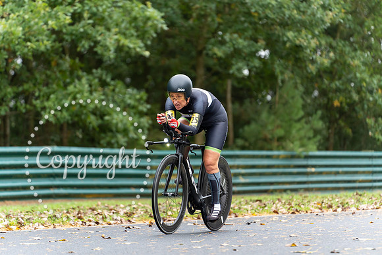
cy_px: 128
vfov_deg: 7.6
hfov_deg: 11.4
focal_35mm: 180
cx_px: 191
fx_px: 1910
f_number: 2.8
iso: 1250
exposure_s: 1/1000
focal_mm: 180
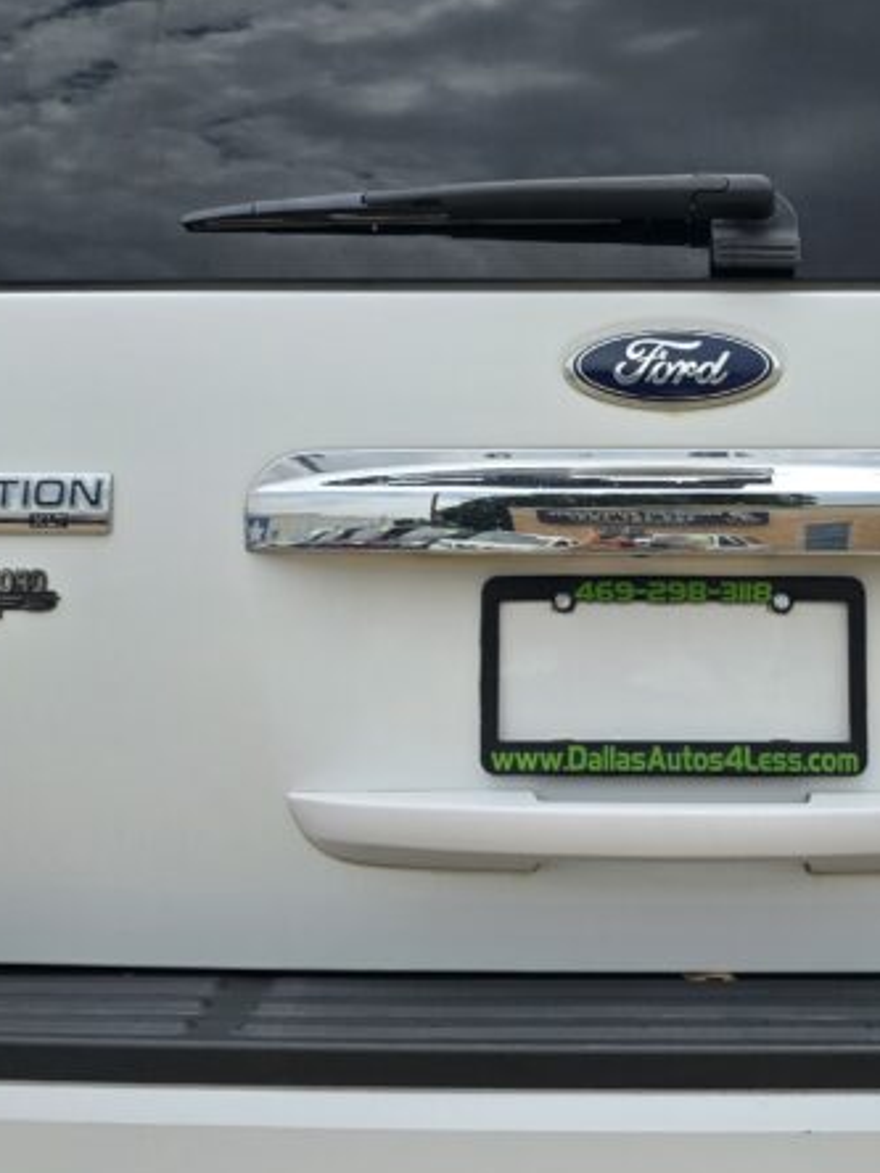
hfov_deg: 27.3
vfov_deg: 36.1
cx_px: 600
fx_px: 1796
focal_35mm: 53
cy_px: 534
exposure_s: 1/744
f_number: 1.7
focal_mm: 6.3
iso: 12
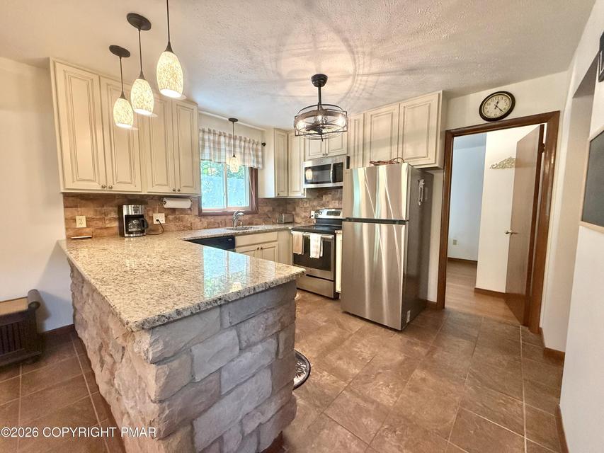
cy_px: 226
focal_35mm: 14
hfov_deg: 102.1
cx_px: 302
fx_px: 244
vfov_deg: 85.7
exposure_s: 1/120
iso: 640
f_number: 2.2
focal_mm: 2.22
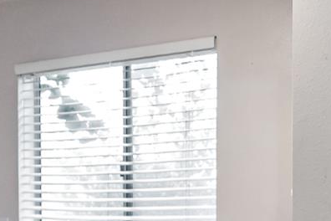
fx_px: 508
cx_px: 298
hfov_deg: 34.1
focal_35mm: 55
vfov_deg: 23.5
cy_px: 218
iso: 1250
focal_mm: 14.6
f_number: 2.8
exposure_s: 1/160
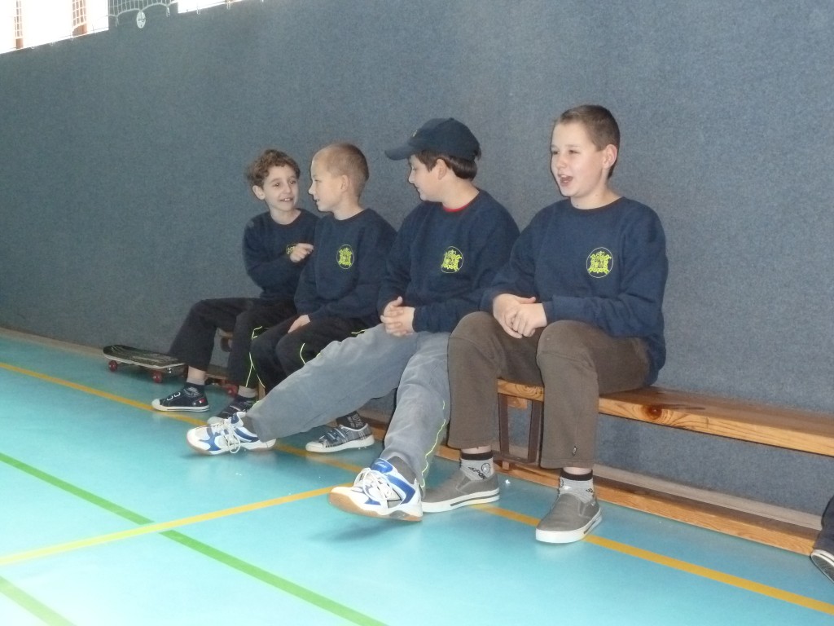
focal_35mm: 48
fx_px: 1156
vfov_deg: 30.3
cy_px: 313
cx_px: 417
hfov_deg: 39.7
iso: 800
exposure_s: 1/30
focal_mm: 7.9
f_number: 3.8
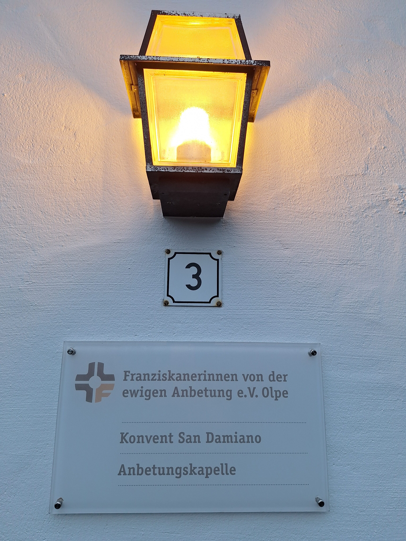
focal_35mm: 23
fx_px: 360
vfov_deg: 73.9
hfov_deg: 58.9
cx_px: 203
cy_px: 270
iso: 40
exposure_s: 1/136
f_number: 1.8
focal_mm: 5.54
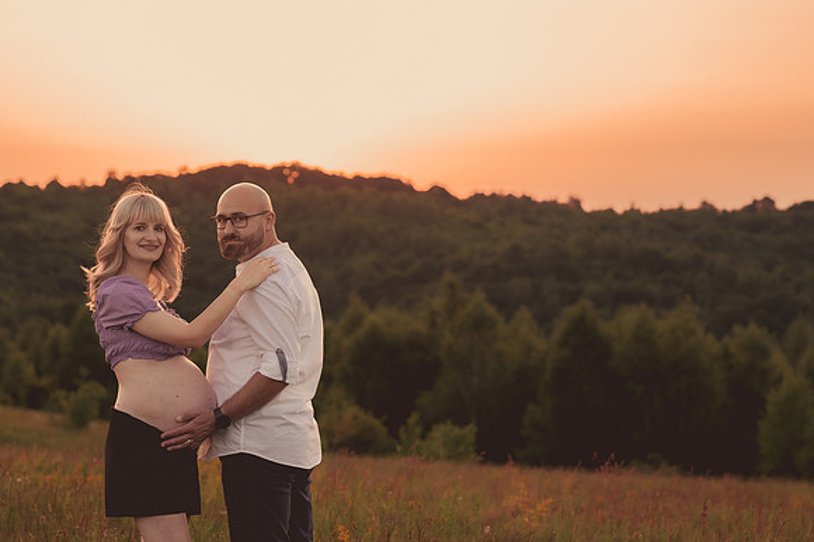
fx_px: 2314
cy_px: 326
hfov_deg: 20.0
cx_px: 404
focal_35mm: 102
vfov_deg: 13.3
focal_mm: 85
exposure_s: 1/500
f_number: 4
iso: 400
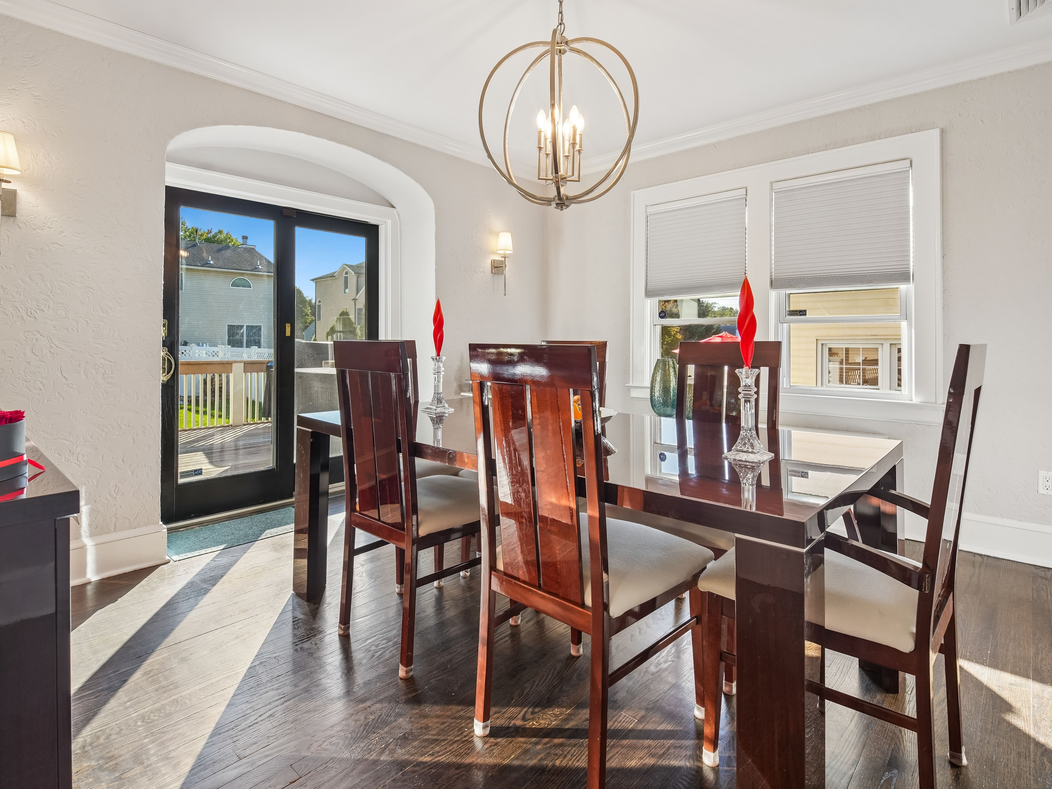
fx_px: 486
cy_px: 404
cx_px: 539
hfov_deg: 94.5
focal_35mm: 16
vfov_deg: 78.1
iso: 500
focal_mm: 14
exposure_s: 1/50
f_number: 7.1
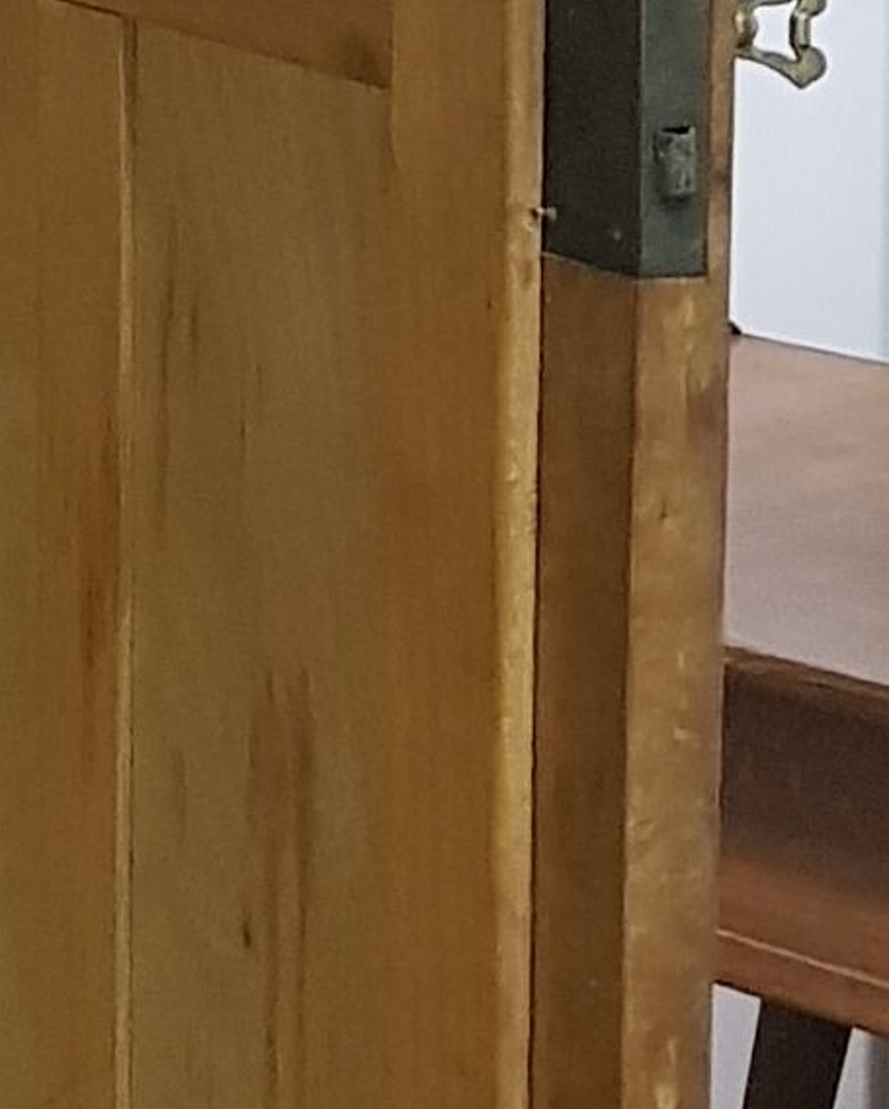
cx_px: -1809
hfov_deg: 7.5
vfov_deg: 10.6
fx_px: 5915
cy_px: -154
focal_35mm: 180
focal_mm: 4.3
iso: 250
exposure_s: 1/20
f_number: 1.7
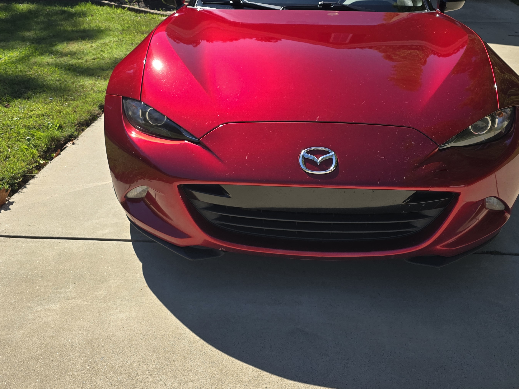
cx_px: 274
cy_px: 156
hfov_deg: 53.9
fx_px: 510
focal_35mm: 34
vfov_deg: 41.6
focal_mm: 6.3
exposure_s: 1/569
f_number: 1.7
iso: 12
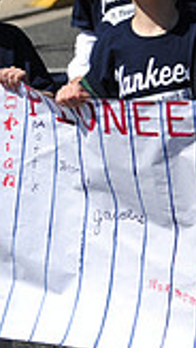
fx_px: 2396
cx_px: 565
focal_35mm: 260
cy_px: 26
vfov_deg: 8.3
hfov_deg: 4.5
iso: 200
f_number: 5
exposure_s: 1/1600
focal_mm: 70
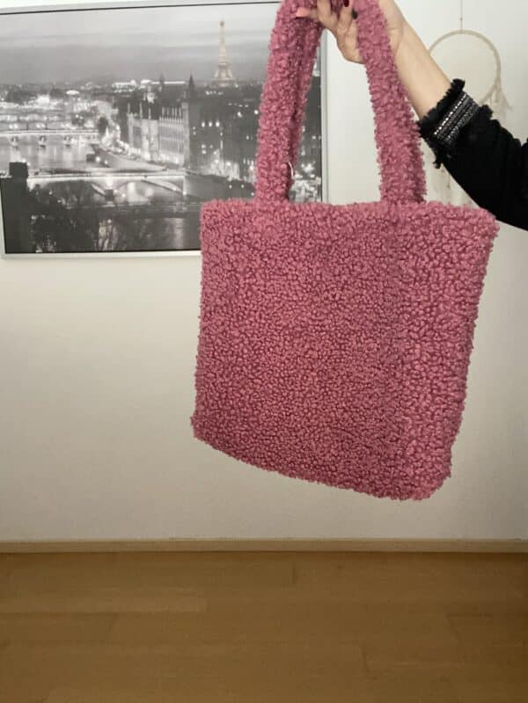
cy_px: 352
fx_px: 610
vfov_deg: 60.0
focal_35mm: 30
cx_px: 264
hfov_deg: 46.8
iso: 640
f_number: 2.2
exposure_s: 1/30
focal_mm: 2.71
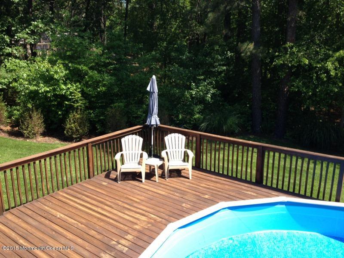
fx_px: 348
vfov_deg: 40.7
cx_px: 172
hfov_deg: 52.6
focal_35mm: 35
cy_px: 129
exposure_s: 1/488
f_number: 2.4
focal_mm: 4.28
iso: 50
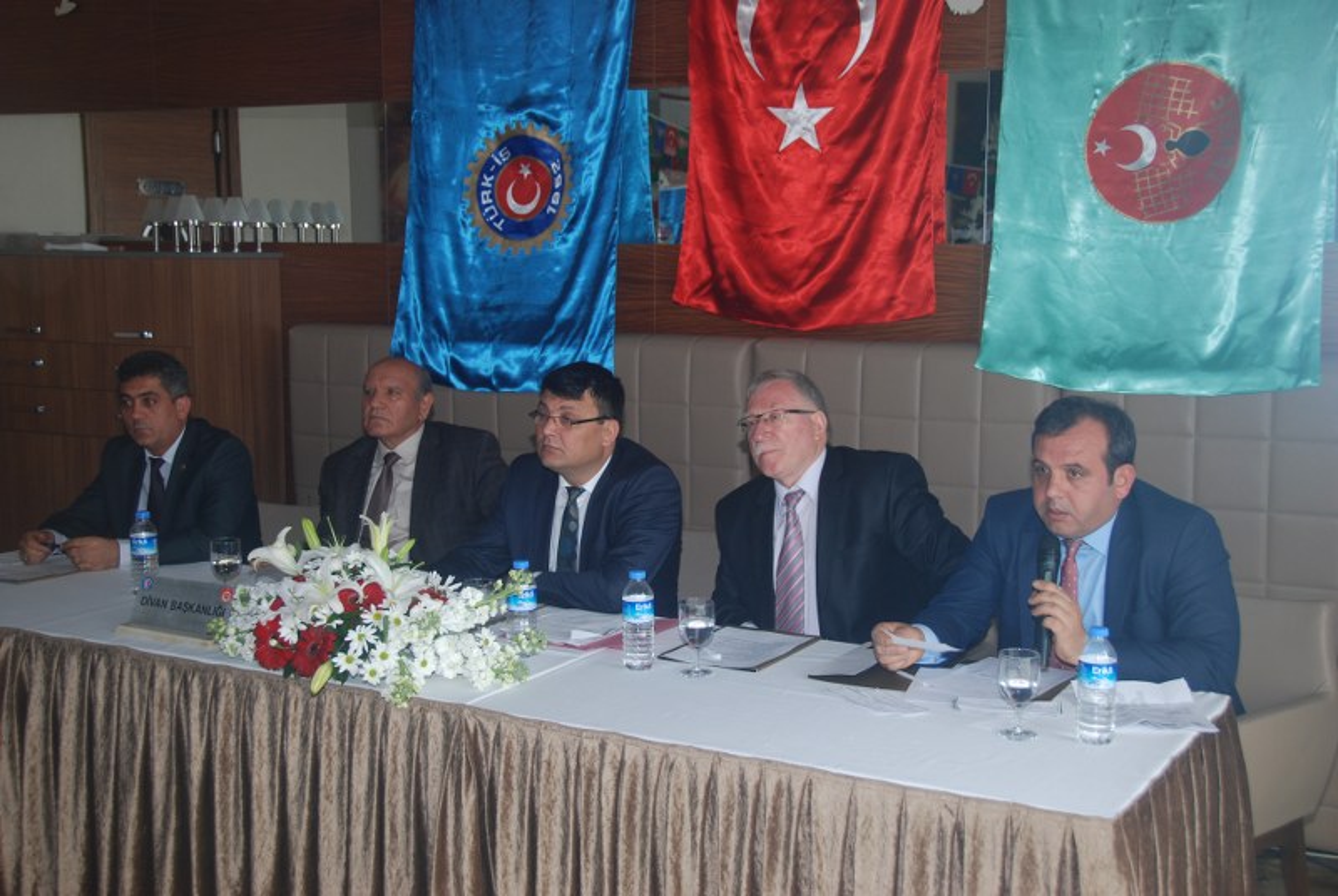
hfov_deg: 44.9
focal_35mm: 44
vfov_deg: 30.9
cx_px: 669
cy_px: 448
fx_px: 1619
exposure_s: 1/60
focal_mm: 29
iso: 200
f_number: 4.2
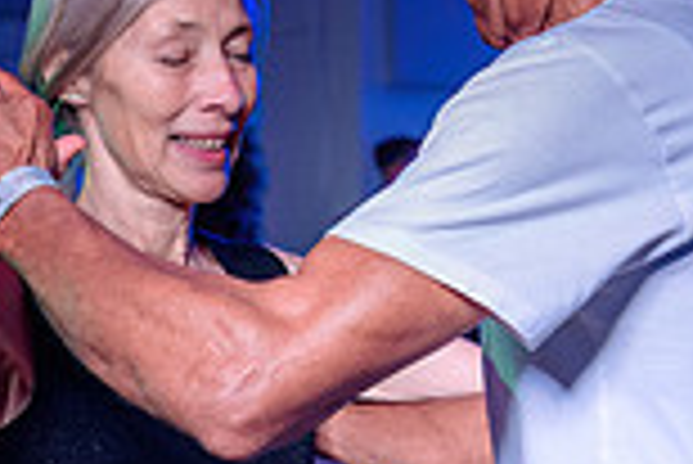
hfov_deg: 14.1
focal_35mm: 145
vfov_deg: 9.4
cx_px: 513
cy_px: 421
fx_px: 2794
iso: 800
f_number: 3.5
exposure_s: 1/60
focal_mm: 34
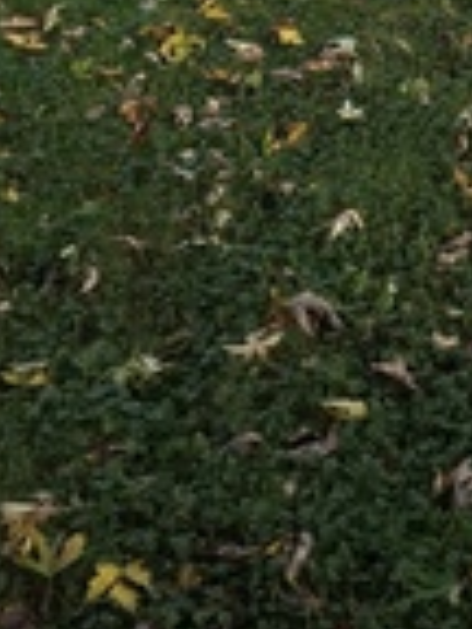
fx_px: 1764
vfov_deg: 17.6
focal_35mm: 97
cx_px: 455
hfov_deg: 15.0
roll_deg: +1.1
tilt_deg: -9.3
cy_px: -384
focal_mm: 4.15
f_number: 2.2
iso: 32
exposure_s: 1/159
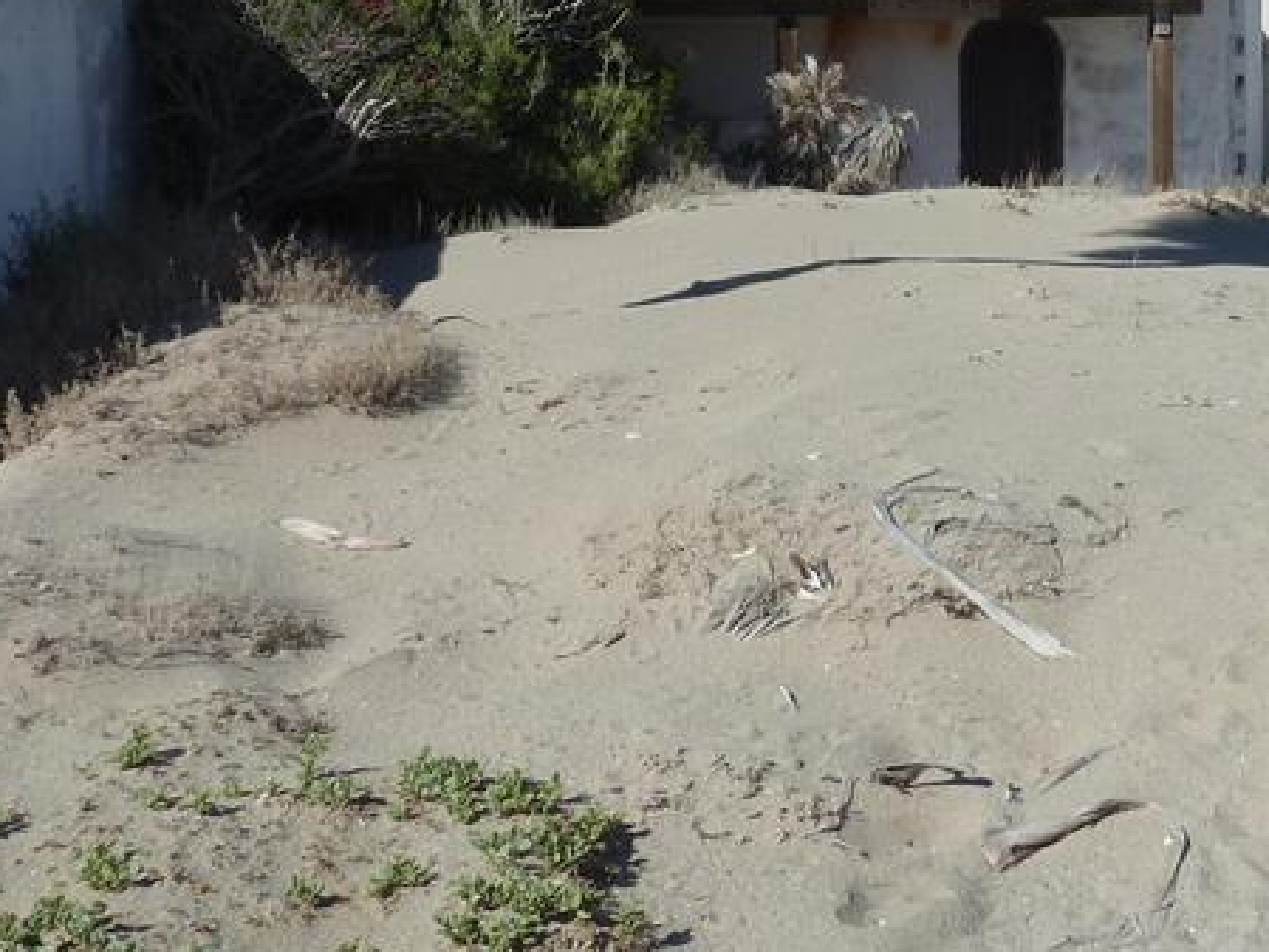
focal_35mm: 57
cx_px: 1026
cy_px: 54
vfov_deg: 24.7
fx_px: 2090
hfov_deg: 32.8
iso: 80
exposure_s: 1/500
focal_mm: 4.1
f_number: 5.6
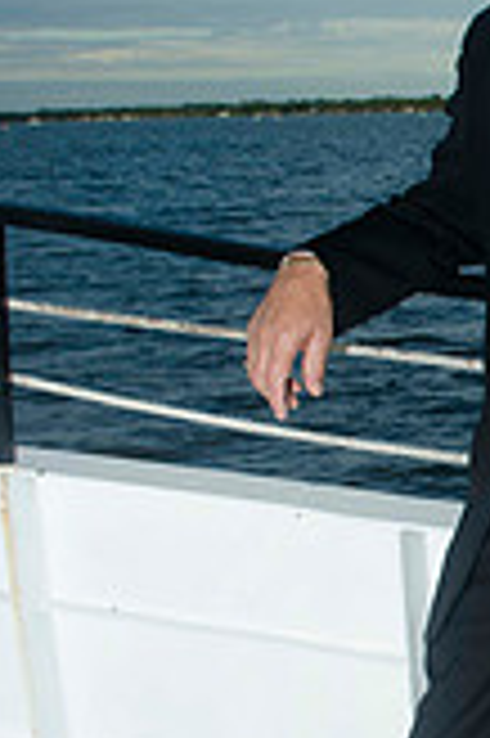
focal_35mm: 74
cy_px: 410
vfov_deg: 27.4
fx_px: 1514
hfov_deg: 17.3
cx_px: 629
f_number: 8
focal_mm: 18
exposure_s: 1/250
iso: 100
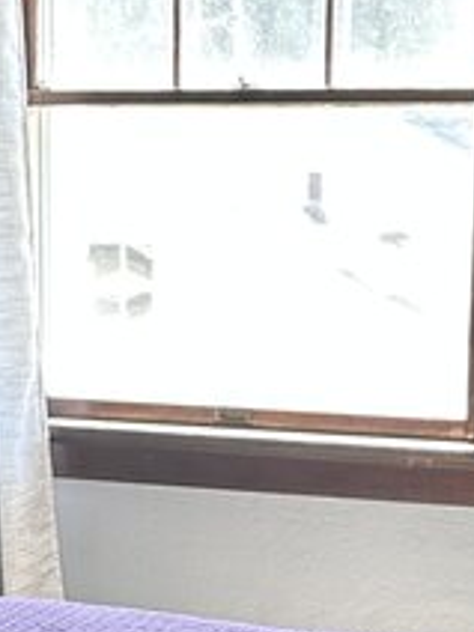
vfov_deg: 16.1
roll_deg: -0.3
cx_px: 86
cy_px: 547
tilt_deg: -10.4
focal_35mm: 121
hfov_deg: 12.2
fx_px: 2209
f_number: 1.78
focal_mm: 6.86
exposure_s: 1/121
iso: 100
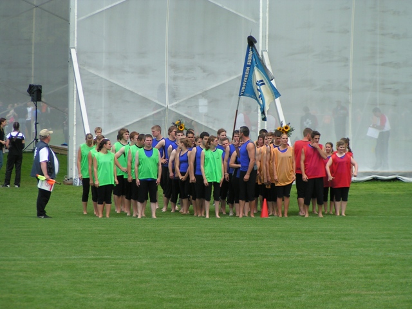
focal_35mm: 226
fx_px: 2690
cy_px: 154
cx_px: 206
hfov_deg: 8.8
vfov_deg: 6.6
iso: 50
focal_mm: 34.5
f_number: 3.5
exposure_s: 1/640
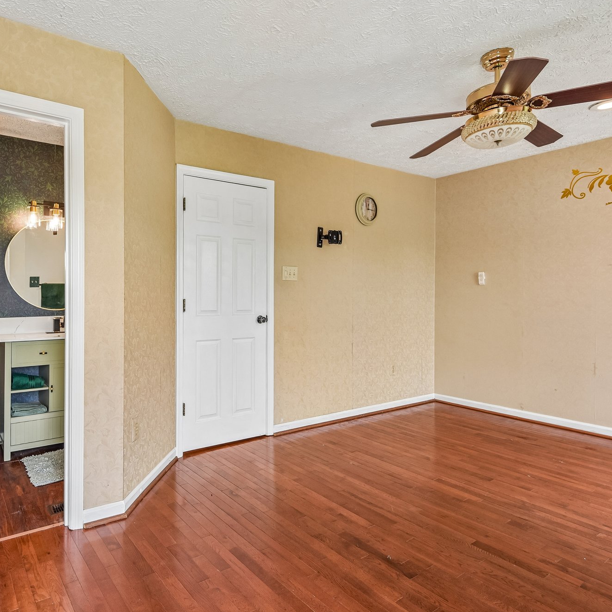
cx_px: 222
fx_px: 420
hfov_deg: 70.7
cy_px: 302
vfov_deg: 72.1
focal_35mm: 21
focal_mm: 16
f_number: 8
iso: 400
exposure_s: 1/100
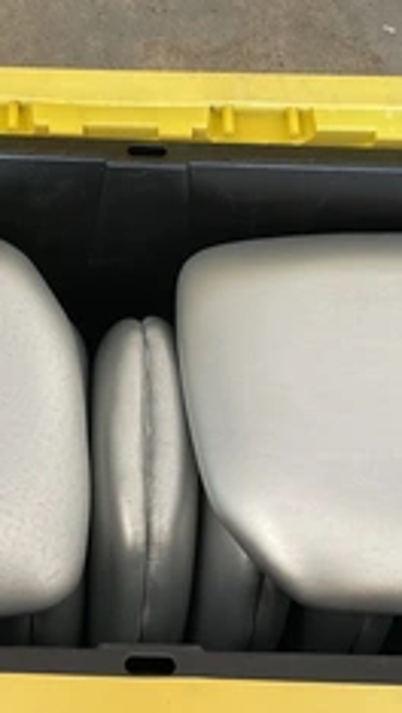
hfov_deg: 22.2
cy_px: 454
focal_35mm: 54
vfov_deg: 38.2
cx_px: 134
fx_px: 1021
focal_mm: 3
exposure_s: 1/60
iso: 64
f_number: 1.8
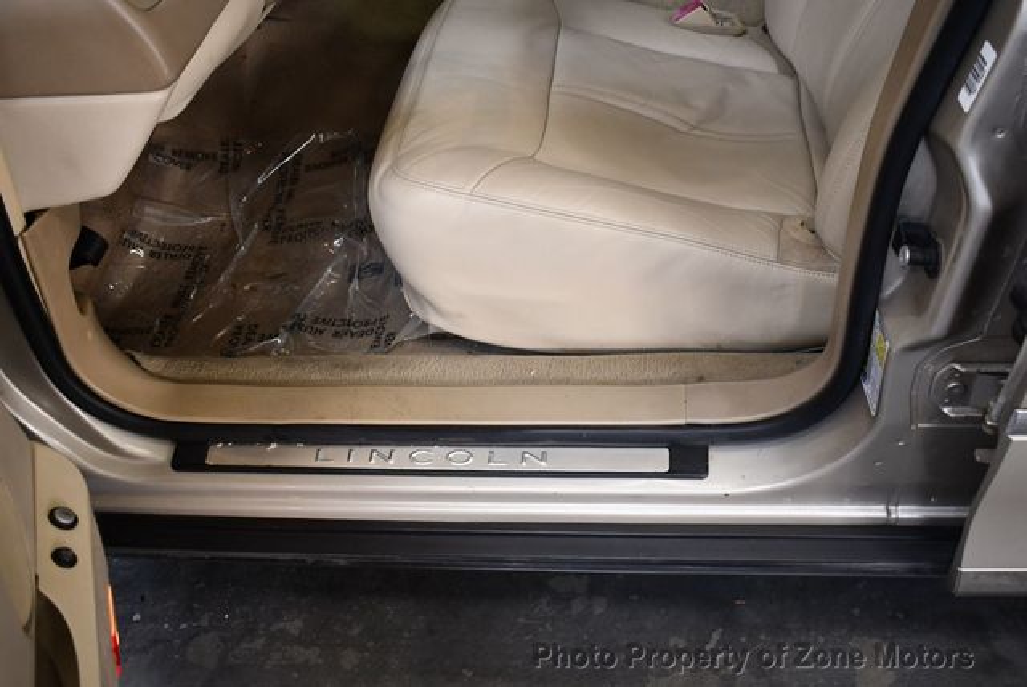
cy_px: 344
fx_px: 1028
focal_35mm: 36
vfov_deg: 36.9
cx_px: 514
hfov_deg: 53.1
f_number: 3.5
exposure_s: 1/200
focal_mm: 18
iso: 800
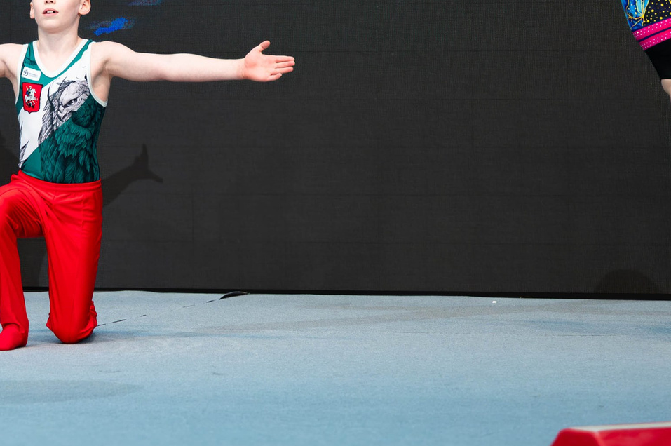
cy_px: -84
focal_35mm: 230
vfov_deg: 5.9
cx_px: 43
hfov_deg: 8.9
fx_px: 4282
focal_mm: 70
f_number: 2.8
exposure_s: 1/640
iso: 1250
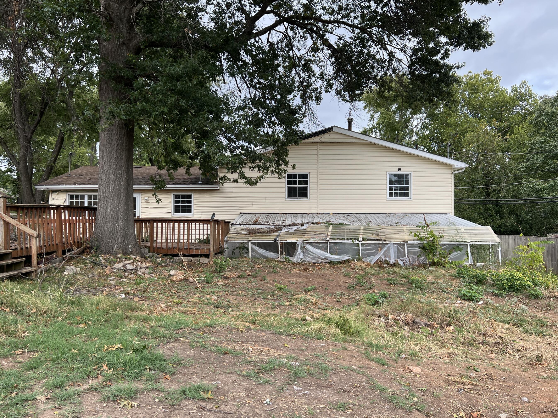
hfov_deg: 61.7
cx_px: 271
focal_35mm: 29
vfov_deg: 48.2
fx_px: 467
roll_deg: +0.1
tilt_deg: -0.5
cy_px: 210
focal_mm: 5.7
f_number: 1.5
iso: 50
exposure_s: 1/982
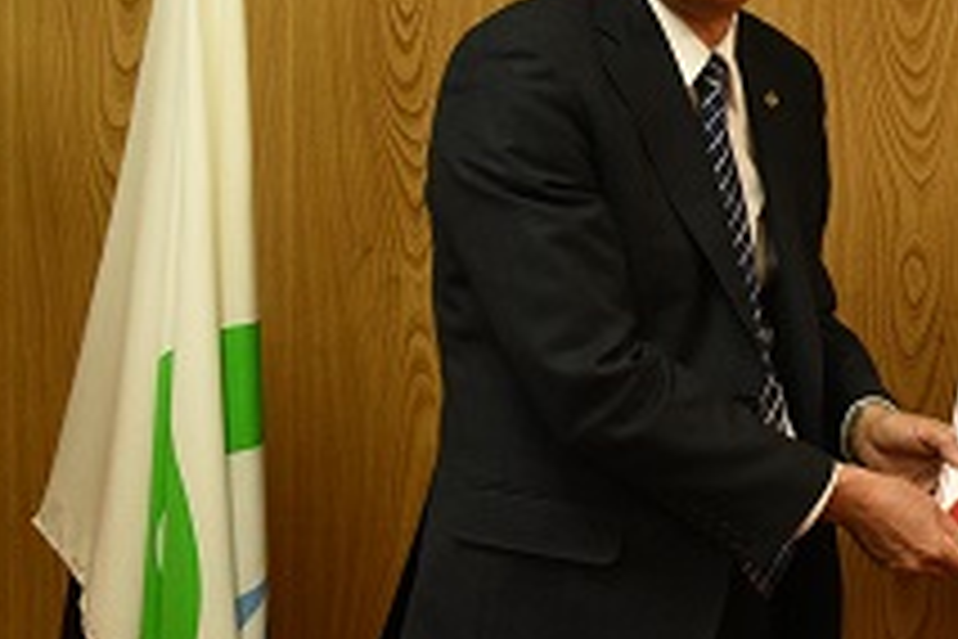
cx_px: 949
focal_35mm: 97
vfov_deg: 14.1
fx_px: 2581
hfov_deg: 20.4
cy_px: 189
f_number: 5.6
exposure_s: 1/50
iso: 2200
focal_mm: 46
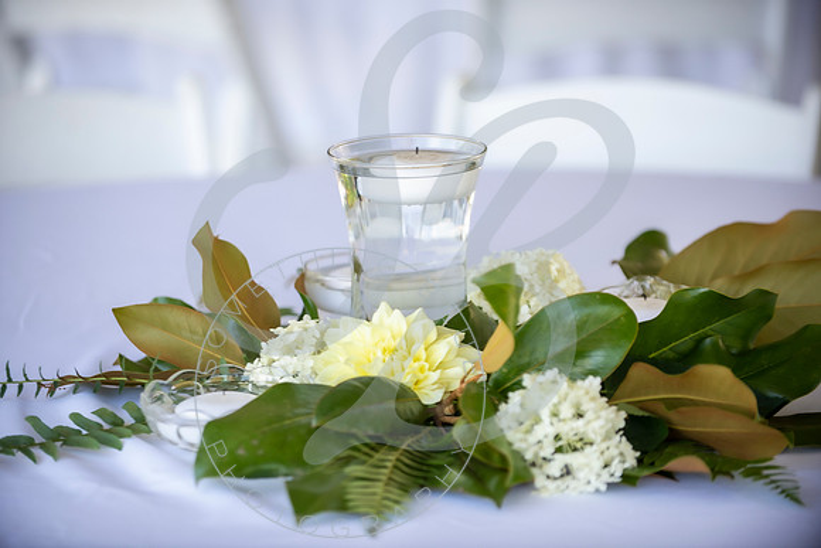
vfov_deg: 10.2
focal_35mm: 135
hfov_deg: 15.2
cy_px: 274
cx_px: 410
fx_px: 3079
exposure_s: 1/200
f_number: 2.8
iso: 250
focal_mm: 135
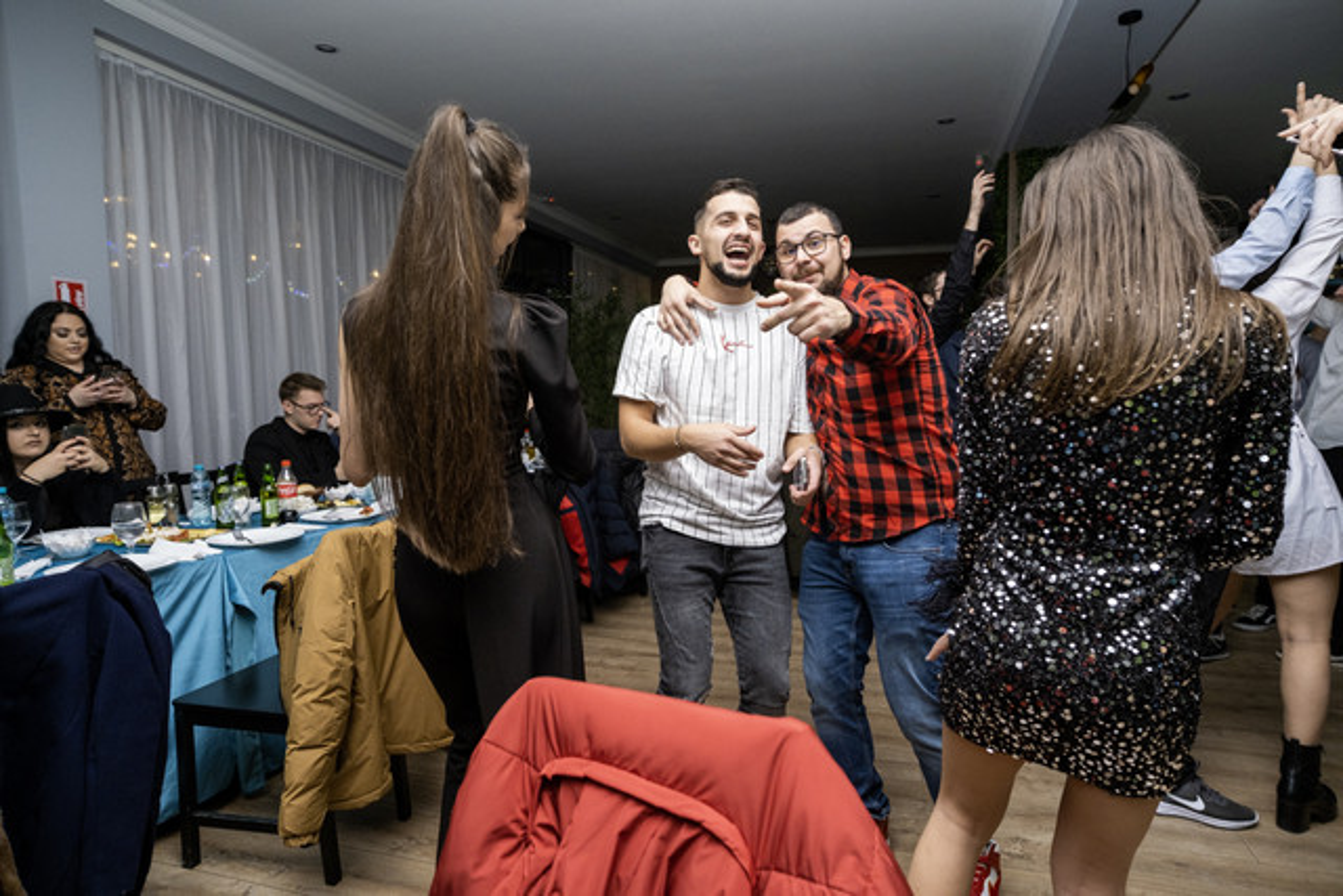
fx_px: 746
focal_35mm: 20
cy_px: 448
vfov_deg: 62.0
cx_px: 672
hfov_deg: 84.0
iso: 640
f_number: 2.5
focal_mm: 13
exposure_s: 1/125
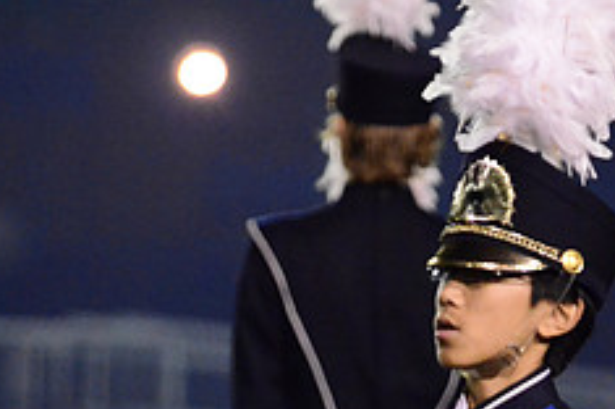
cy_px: 501
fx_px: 12607
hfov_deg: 2.8
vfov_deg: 1.9
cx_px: 513
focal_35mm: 739
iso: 6400
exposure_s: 1/500
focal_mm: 200
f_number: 2.8
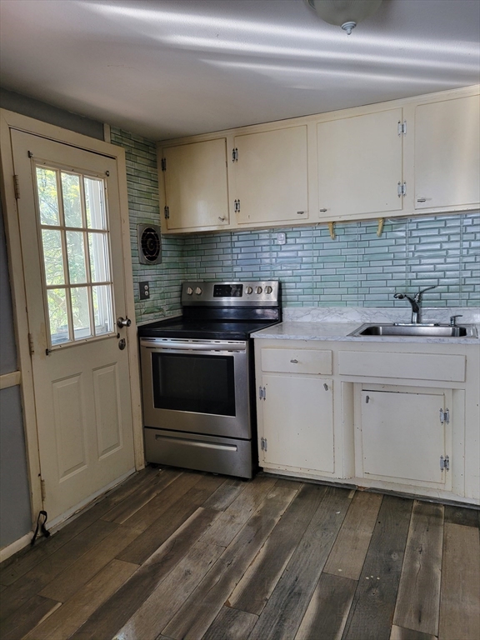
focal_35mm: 26
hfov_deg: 53.1
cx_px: 240
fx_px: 481
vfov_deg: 67.3
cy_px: 320
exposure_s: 1/120
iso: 200
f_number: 1.8
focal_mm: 5.4
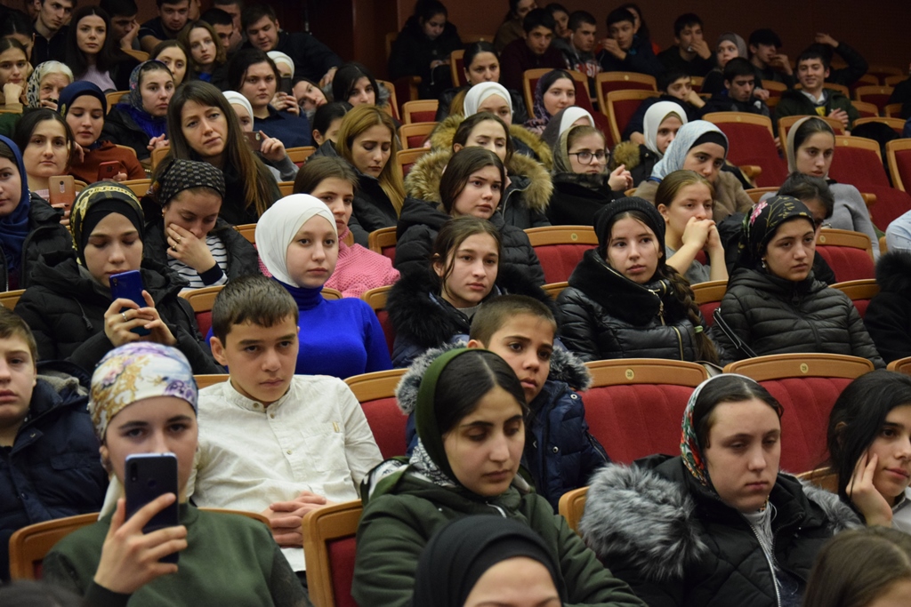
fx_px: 2202
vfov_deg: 15.7
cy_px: 304
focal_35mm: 87
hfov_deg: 23.4
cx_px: 456
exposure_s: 1/40
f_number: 5
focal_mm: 58
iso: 3200
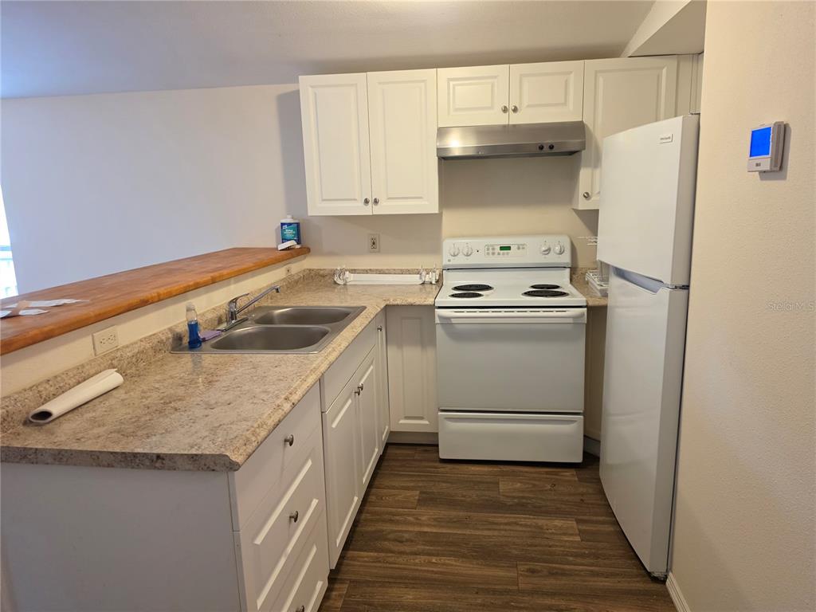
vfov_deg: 58.9
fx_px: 542
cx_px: 408
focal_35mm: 23
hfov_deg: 73.9
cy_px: 306
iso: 500
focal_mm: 6.5
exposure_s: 1/120
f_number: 1.4
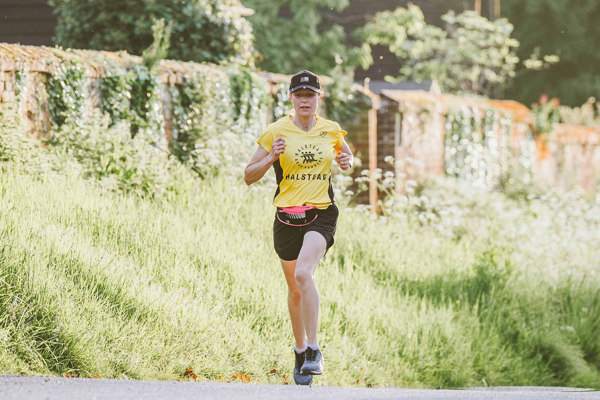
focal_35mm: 300
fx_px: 5000
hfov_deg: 6.9
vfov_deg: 4.6
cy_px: 200
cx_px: 300
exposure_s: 1/1250
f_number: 3.5
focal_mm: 200
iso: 500
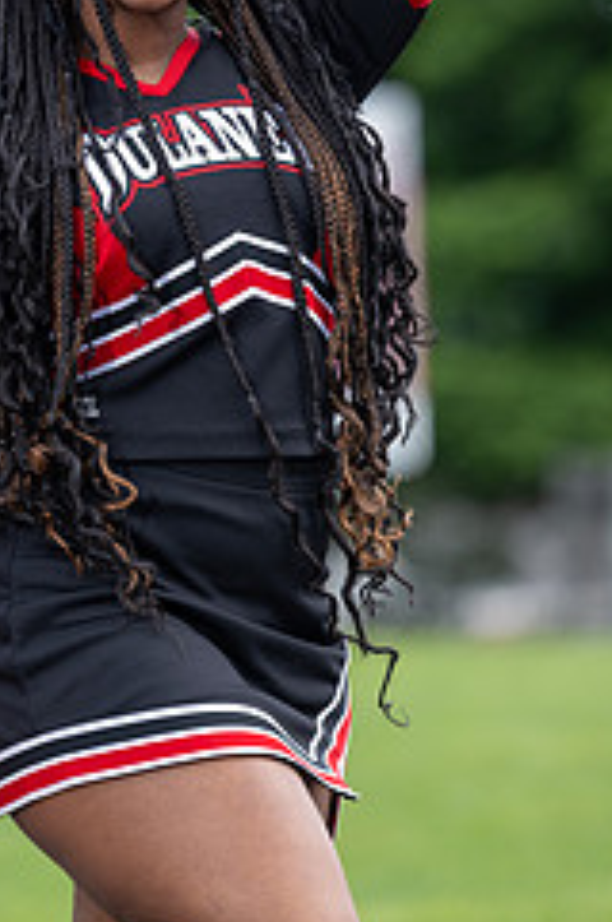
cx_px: 191
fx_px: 7416
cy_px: 241
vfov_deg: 7.1
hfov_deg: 4.7
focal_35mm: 290
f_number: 3.2
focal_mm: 155
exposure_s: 1/250
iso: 50
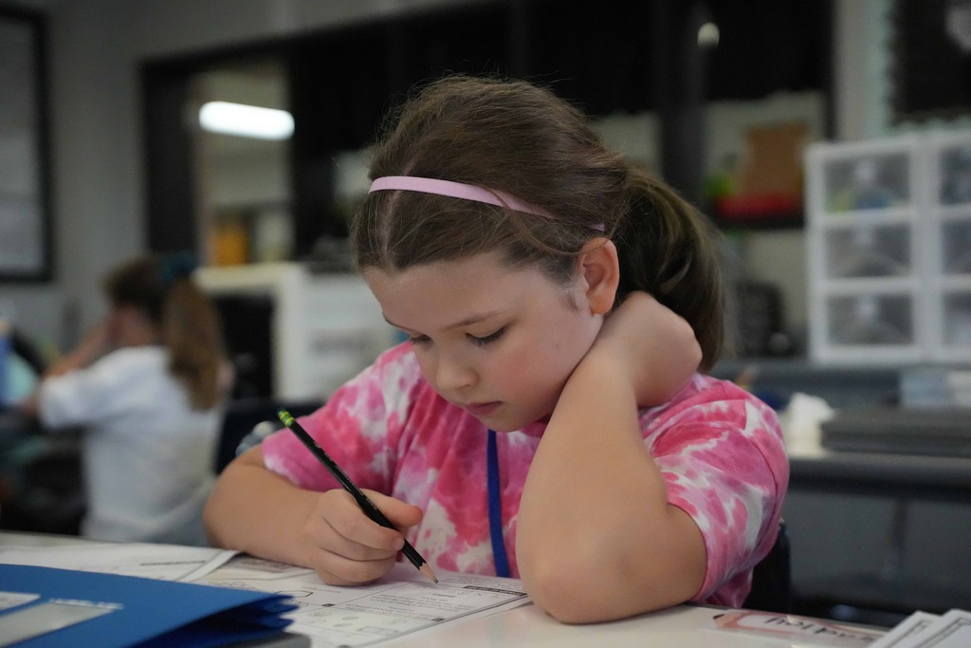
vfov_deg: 26.5
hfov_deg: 38.9
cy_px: 324
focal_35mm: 51
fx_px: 1376
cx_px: 486
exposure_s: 1/6400
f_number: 2.8
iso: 16000
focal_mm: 51
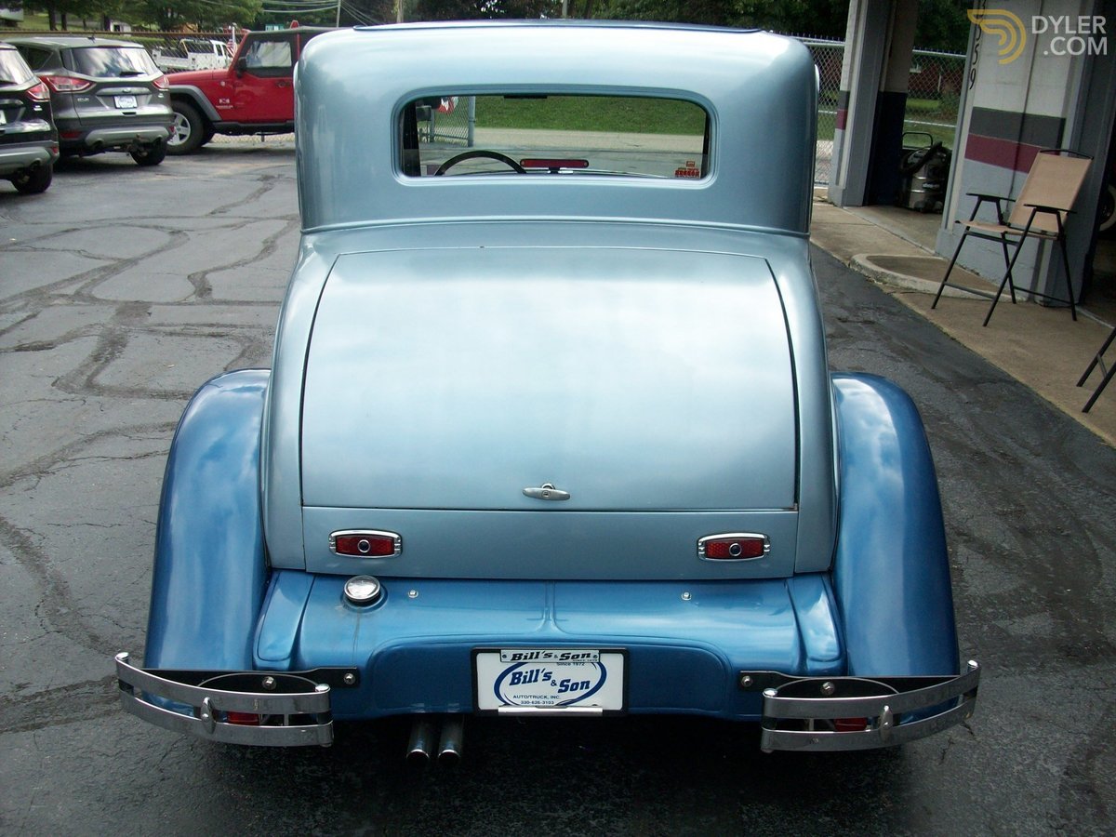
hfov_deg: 54.0
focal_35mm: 34
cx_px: 558
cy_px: 418
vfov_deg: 41.8
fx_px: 1096
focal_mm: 5.7
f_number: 2.8
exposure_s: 1/453
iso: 64
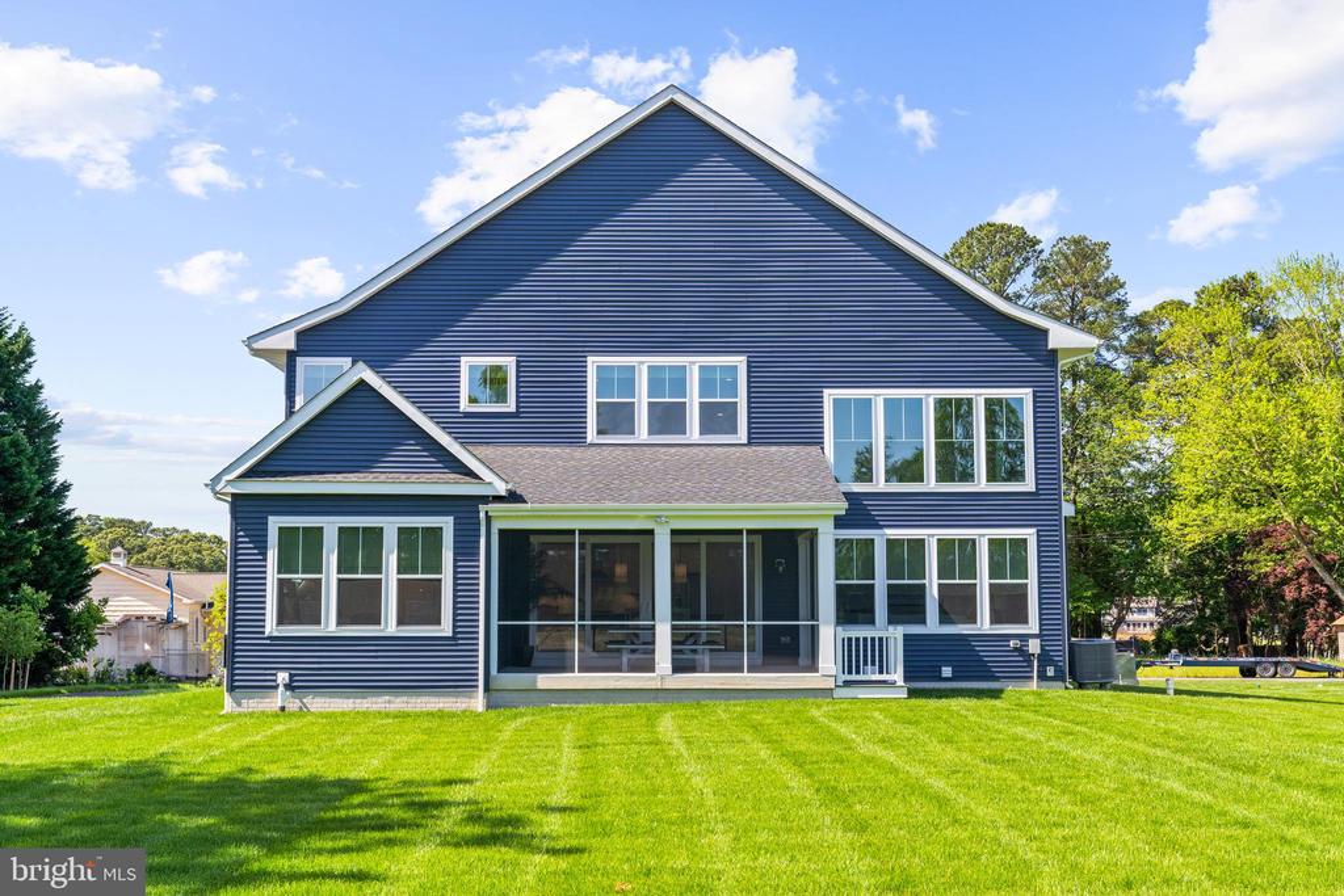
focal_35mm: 43
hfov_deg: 45.4
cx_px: 672
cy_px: 448
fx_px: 1605
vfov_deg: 31.2
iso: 160
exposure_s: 1/250
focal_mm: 43
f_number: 8
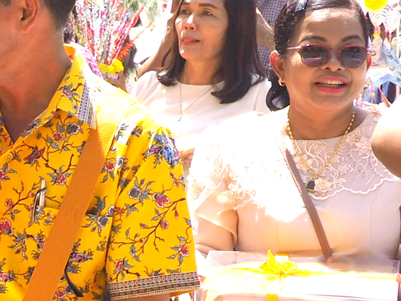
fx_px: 1947
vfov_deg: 8.8
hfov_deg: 10.7
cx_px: -430
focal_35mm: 168
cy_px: 329
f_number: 8
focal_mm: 19
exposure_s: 1/250
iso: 320
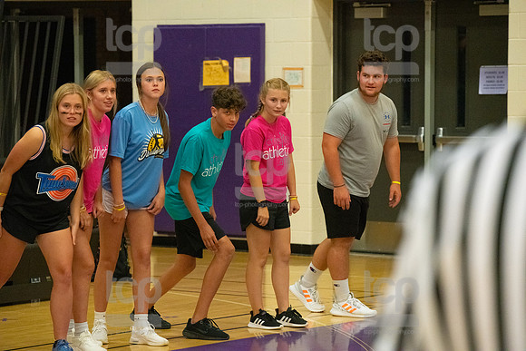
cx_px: 263
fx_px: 2338
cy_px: 176
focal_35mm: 160
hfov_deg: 12.8
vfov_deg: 8.6
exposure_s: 1/800
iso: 6400
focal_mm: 160
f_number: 4.5
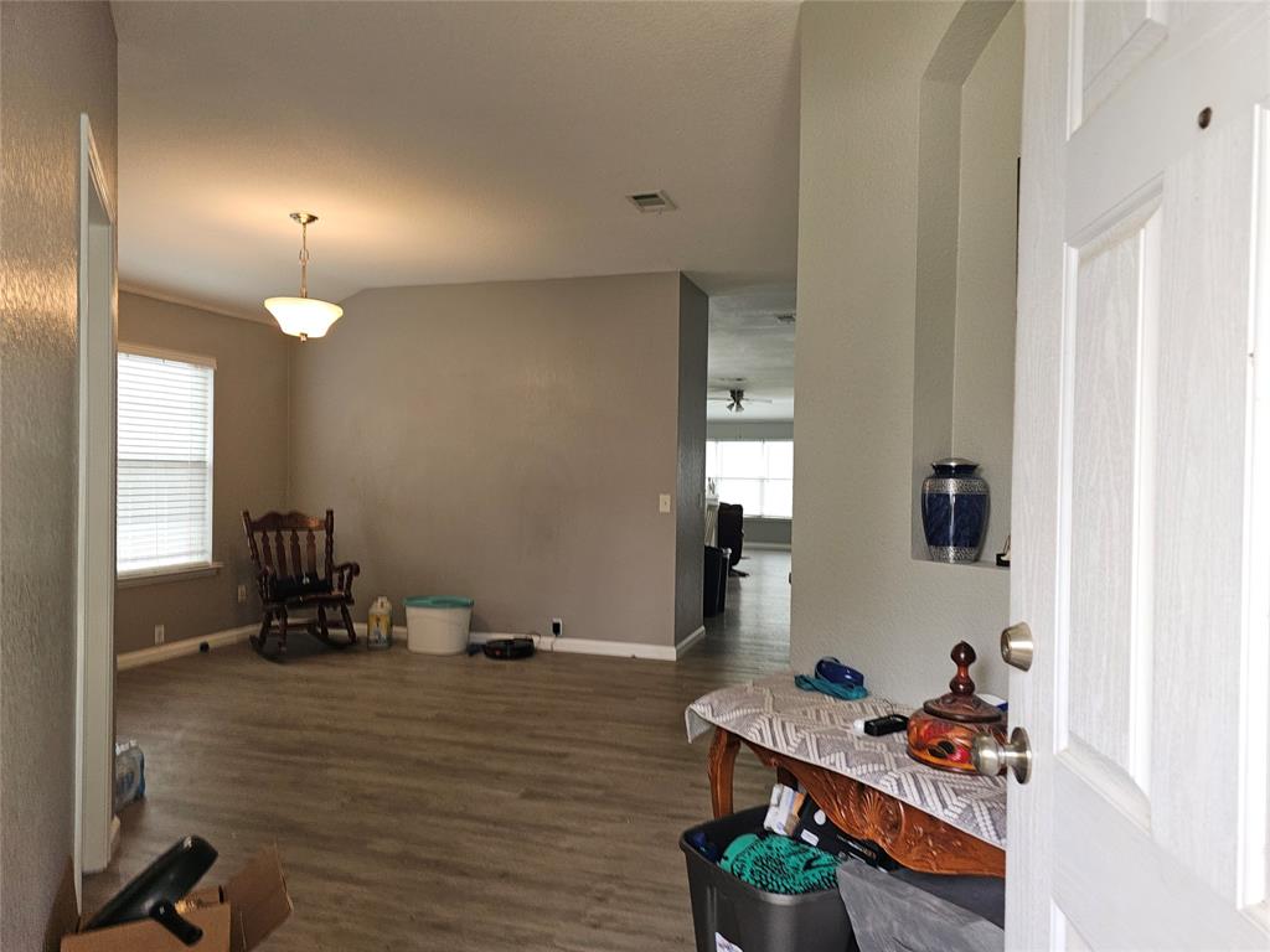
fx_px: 844
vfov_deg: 58.9
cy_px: 476
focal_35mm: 23
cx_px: 635
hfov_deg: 73.9
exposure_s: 1/60
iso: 80
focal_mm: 6.3
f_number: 1.7
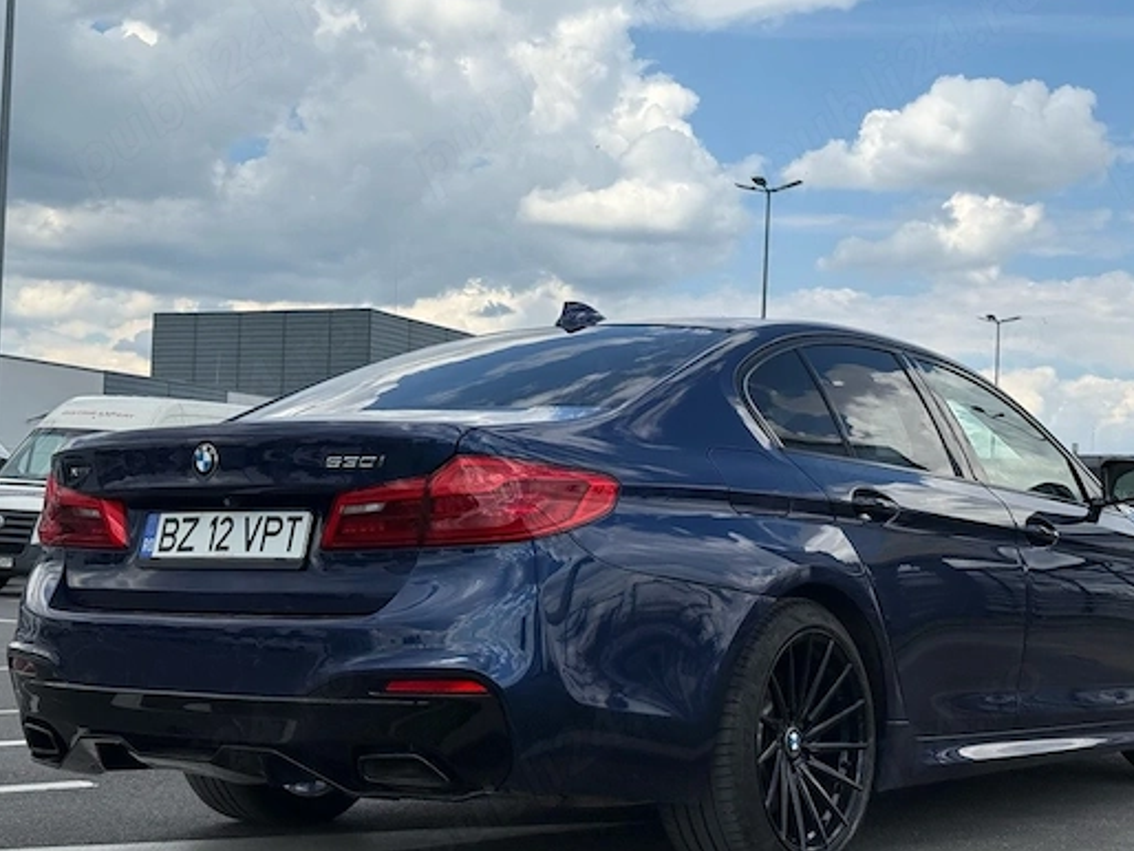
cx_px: 644
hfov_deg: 34.3
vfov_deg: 26.1
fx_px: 1835
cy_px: 432
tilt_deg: +3.8
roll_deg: -1.3
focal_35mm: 56
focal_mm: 6.76
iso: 80
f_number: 1.78
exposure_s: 1/6024
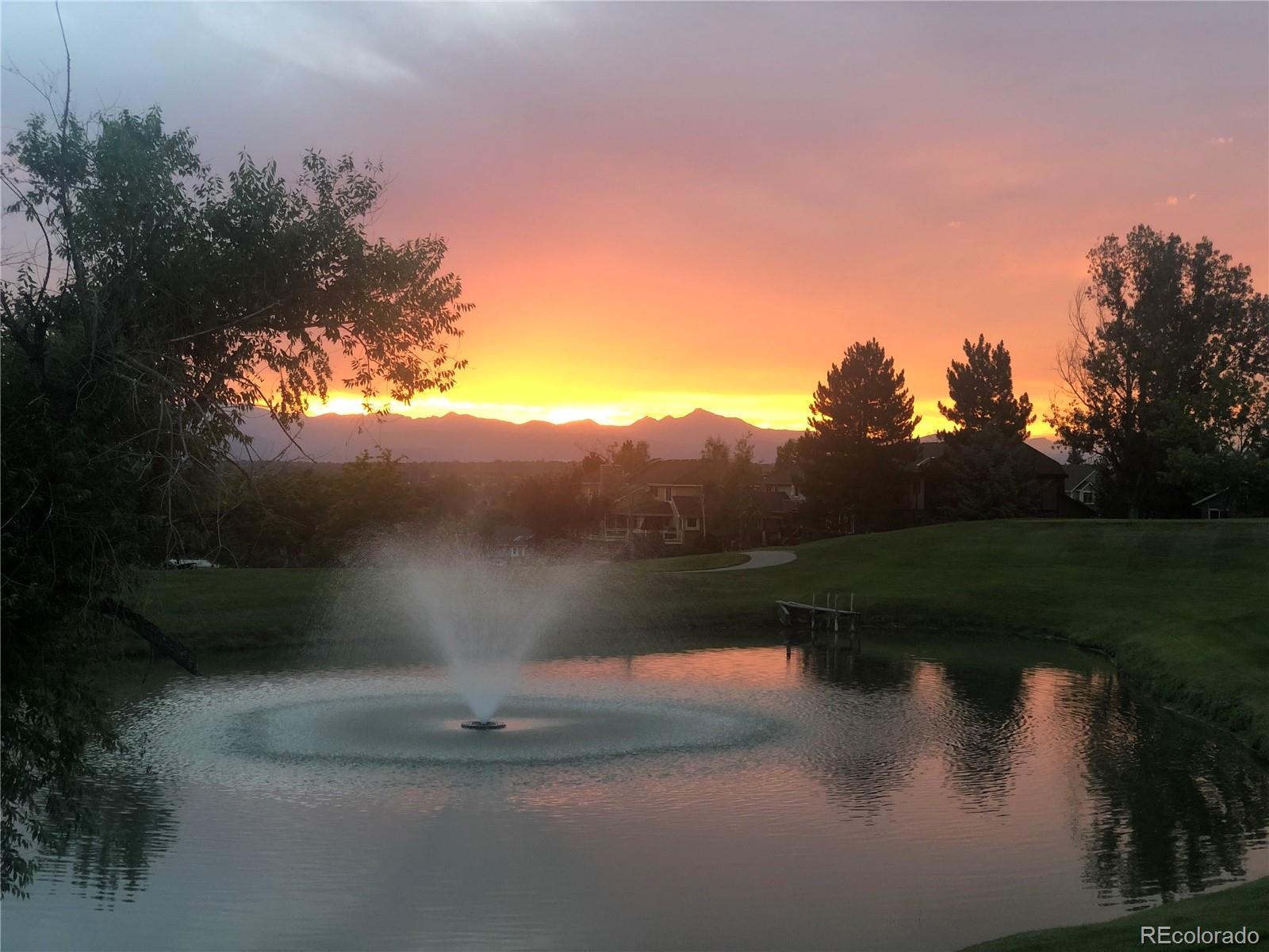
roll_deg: -0.4
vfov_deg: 28.0
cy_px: 476
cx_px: 634
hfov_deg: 36.8
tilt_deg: +0.1
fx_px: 1906
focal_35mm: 52
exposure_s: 1/60
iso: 50
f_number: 2.4
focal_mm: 6
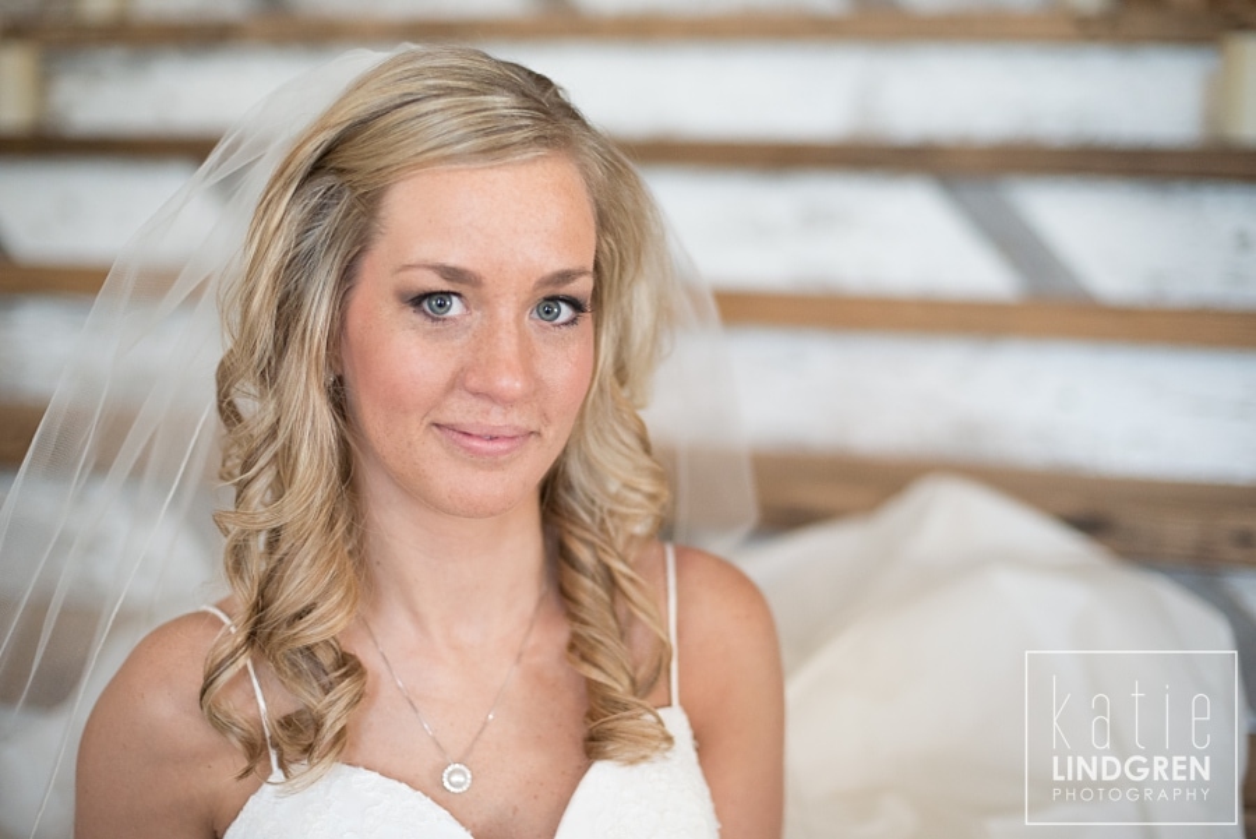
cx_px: 628
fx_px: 1745
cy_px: 420
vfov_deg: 27.0
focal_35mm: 50
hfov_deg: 39.6
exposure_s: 1/400
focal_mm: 50
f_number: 2
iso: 3200
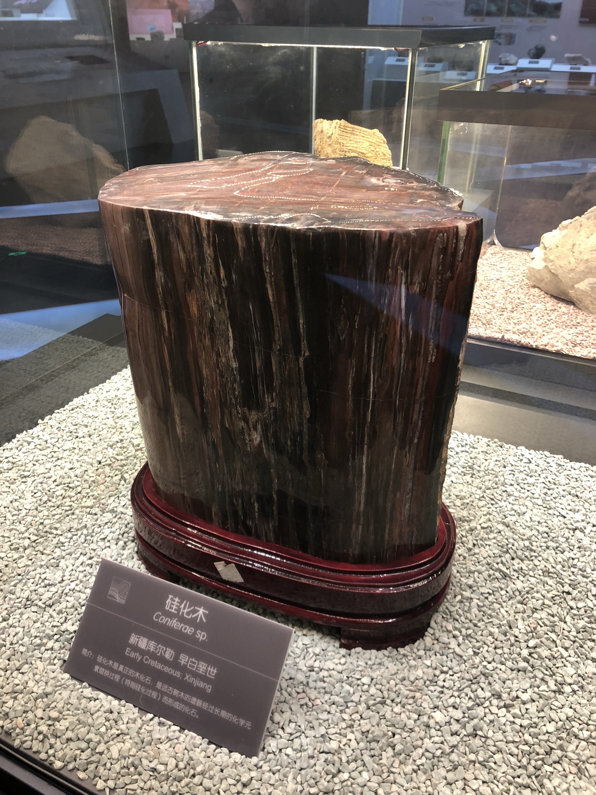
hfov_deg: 49.7
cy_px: 398
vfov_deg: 63.4
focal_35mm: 28
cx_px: 298
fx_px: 643
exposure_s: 1/17
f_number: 1.8
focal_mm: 4
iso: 40
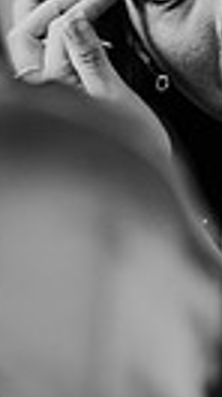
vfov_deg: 7.1
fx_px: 3190
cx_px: 260
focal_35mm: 304
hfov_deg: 4.0
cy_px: 39
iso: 720
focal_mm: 85
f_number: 1.8
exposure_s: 1/160
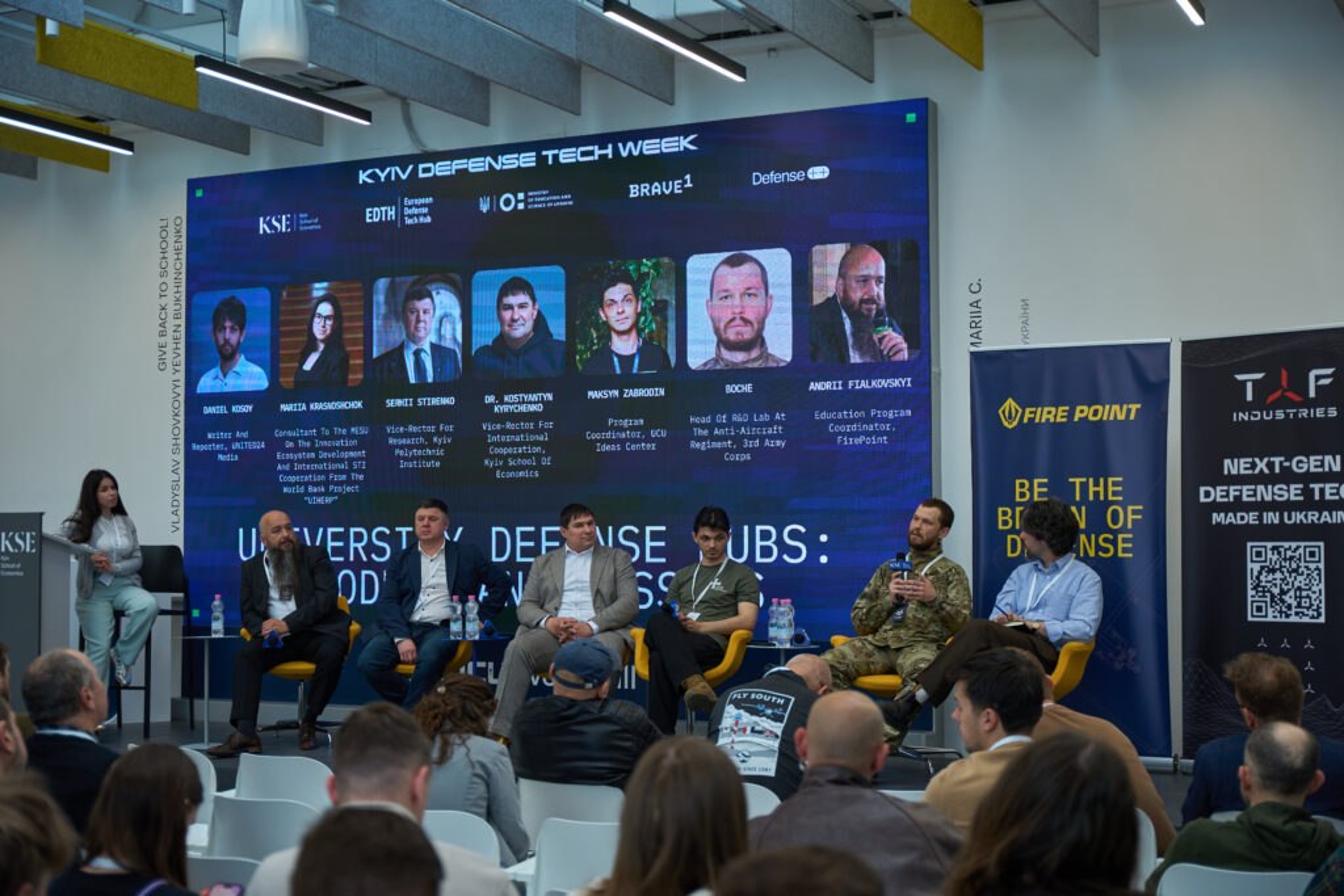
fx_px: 1848
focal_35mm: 50
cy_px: 448
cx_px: 672
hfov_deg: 40.0
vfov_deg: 27.3
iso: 400
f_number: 2.8
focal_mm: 49.5
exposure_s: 1/200
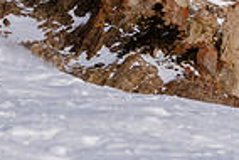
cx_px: -8
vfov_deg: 4.1
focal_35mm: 336
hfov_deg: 6.1
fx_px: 2233
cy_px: 36
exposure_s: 1/640
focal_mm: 55
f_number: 8
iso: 160
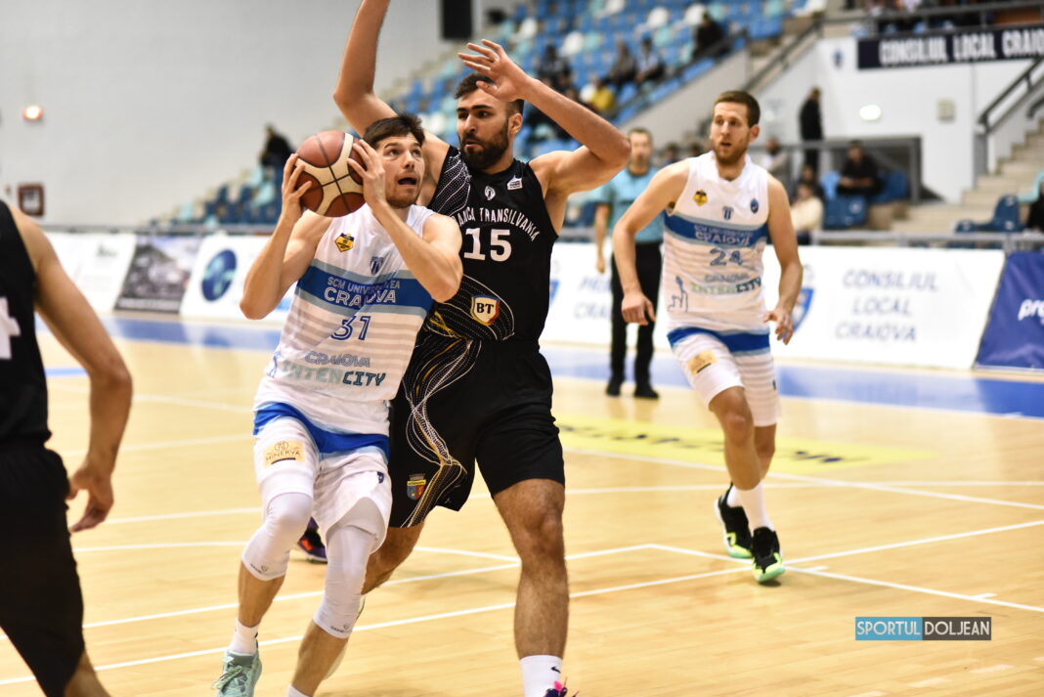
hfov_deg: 23.9
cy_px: 348
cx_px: 522
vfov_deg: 16.1
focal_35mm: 85
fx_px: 2466
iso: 5000
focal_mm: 85
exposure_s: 1/1600
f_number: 2.2
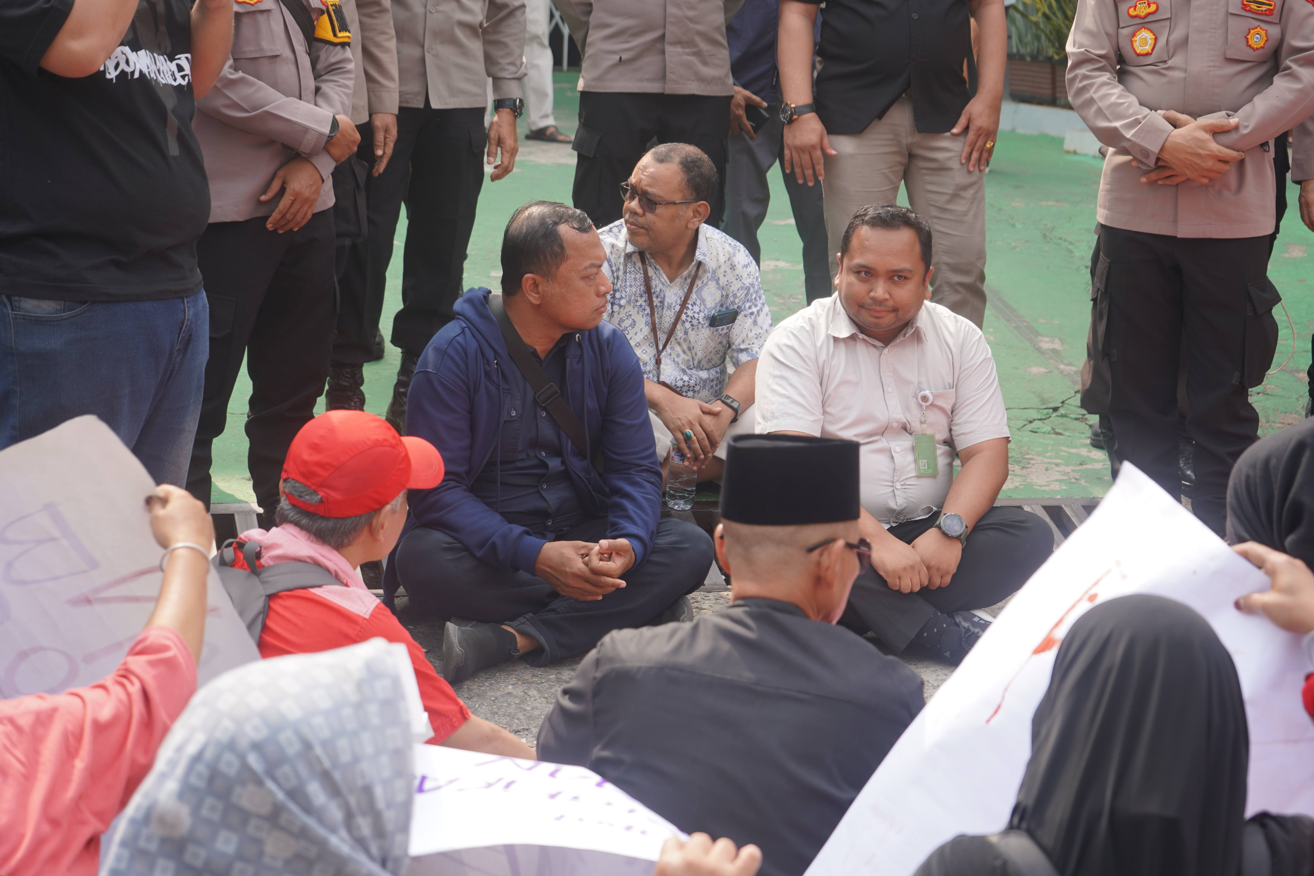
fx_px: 2555
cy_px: 438
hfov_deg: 28.8
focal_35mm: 70
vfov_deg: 19.5
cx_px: 657
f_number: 5.6
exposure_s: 1/200
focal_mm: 70
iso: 100
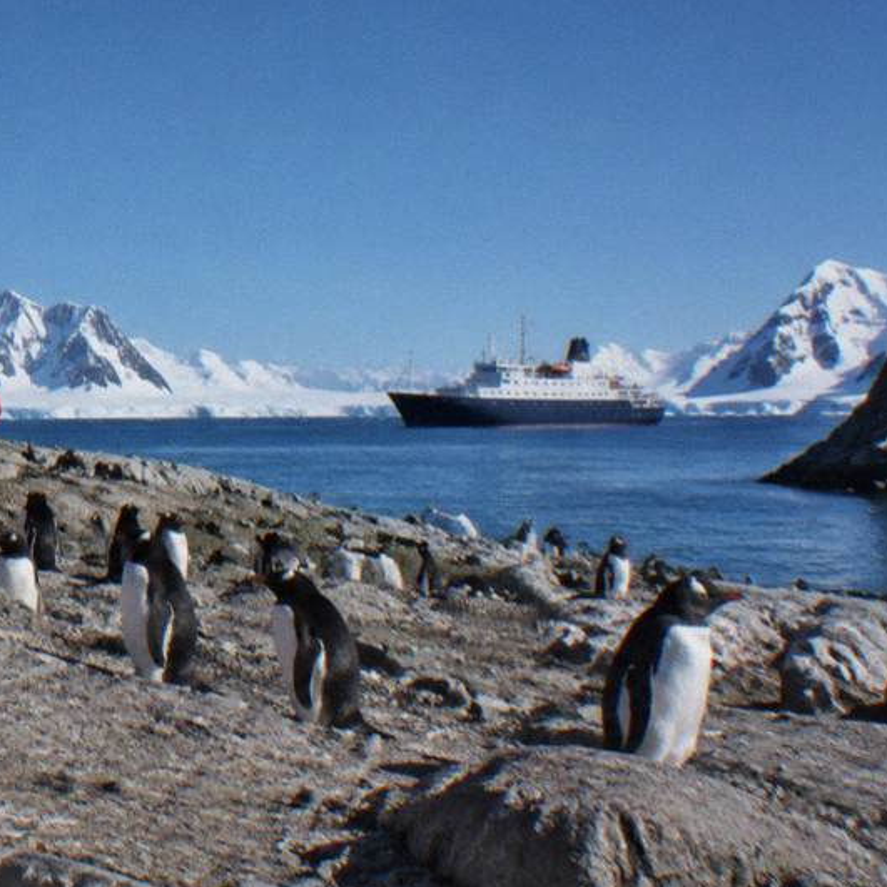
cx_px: 102
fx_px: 1855
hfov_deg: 26.1
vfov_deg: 26.9
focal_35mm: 64
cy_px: 514
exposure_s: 1/200
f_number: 11
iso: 400
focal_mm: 40
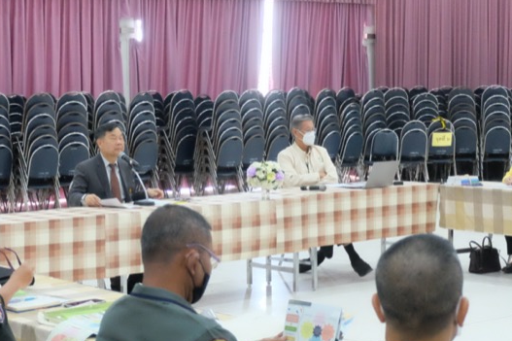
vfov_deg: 16.6
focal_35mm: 82
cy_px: 220
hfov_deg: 24.7
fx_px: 1166
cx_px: 209
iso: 6400
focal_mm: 28.2
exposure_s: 1/80
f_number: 4.5
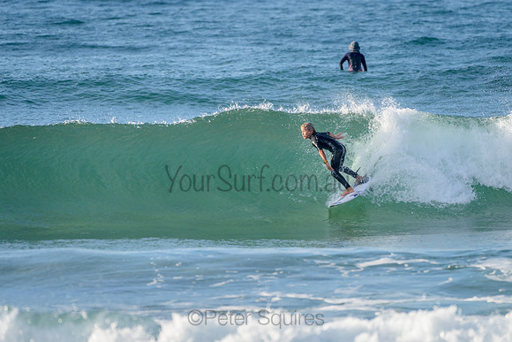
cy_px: 175
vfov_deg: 2.2
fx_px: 8719
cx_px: 262
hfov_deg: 3.4
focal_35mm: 613
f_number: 5.6
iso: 250
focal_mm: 500
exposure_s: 1/1250
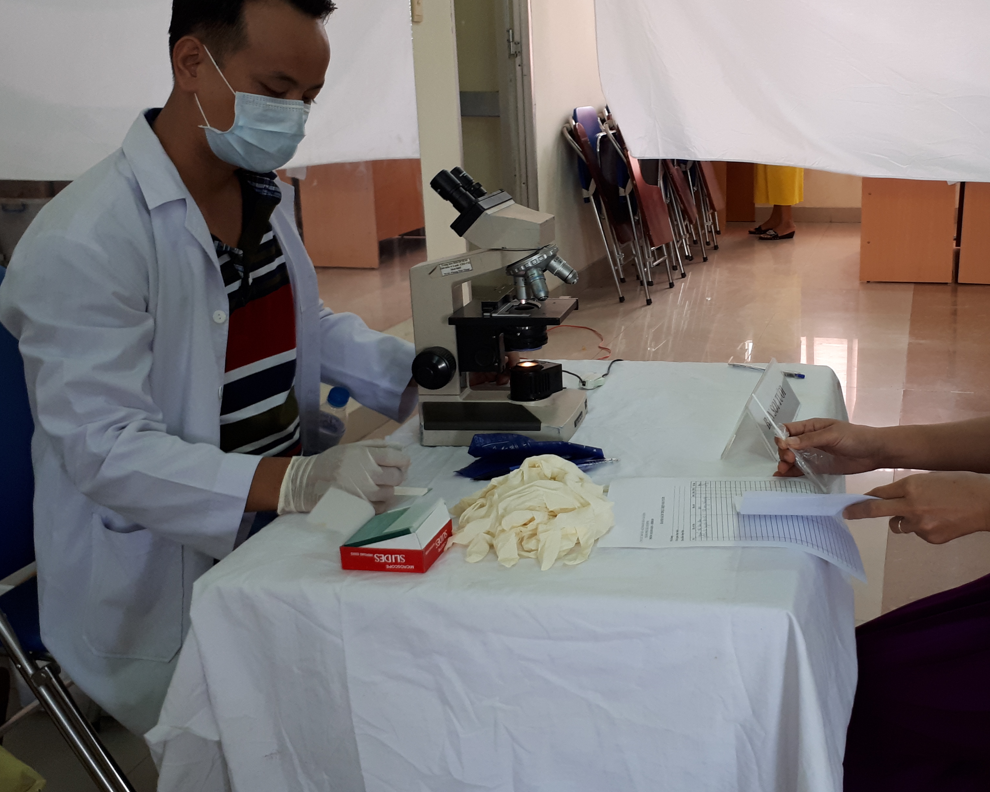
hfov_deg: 45.3
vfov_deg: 37.2
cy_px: 328
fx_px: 1172
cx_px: 635
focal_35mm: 40
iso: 125
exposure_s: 1/33
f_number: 1.9
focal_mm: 3.6
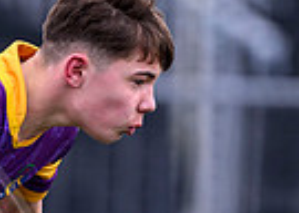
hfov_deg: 0.9
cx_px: 58
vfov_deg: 0.6
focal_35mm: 2294
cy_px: 439
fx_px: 19451
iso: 500
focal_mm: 400
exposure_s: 1/1600
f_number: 3.2
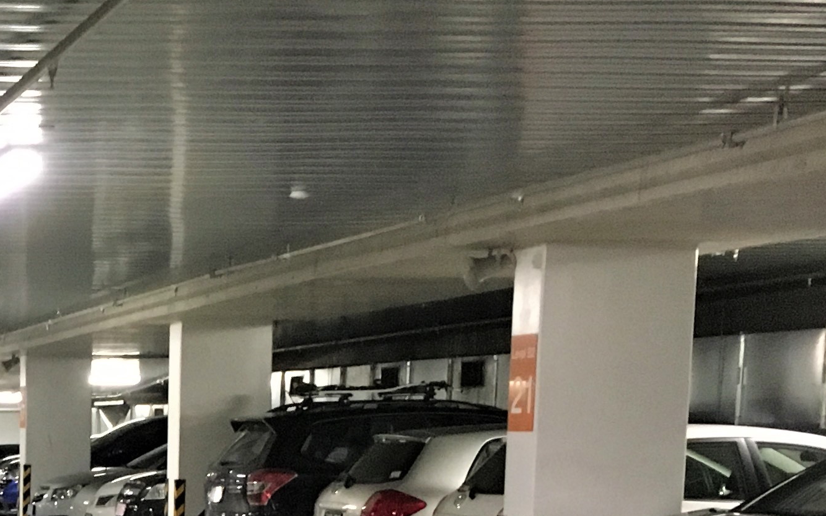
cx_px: -121
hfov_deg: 21.0
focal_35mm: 93
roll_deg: -0.2
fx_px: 2093
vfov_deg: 13.3
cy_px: 767
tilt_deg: -7.7
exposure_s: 1/17
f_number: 2.2
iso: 200
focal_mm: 4.15
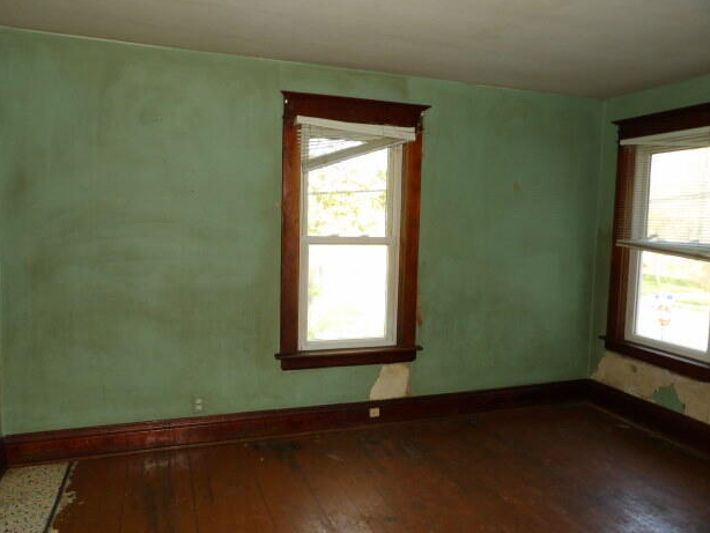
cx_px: 347
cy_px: 274
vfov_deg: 54.9
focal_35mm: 25
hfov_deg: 69.4
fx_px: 513
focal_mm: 4.3
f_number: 3.2
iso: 200
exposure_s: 1/33
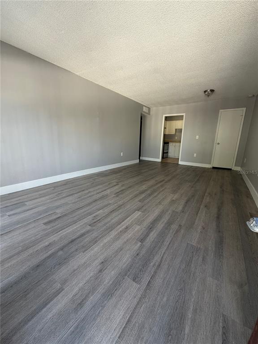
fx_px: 139
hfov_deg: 85.7
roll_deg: -0.8
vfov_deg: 102.1
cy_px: 172
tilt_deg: -13.6
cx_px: 129
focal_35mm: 14
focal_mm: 2.22
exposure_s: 1/121
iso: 200
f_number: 2.2
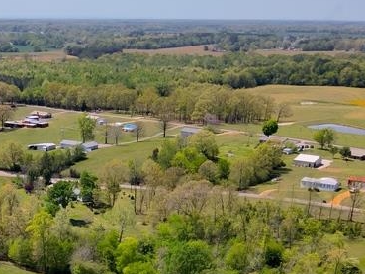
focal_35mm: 65
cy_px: 332
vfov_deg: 21.0
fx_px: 686
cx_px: 53
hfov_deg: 28.9
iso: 100
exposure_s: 1/800
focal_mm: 4.4
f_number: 2.8
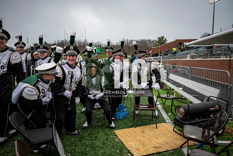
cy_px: 78
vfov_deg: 53.2
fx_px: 155
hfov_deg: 73.7
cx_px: 116
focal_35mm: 24
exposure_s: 1/500
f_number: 2.8
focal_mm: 24
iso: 100
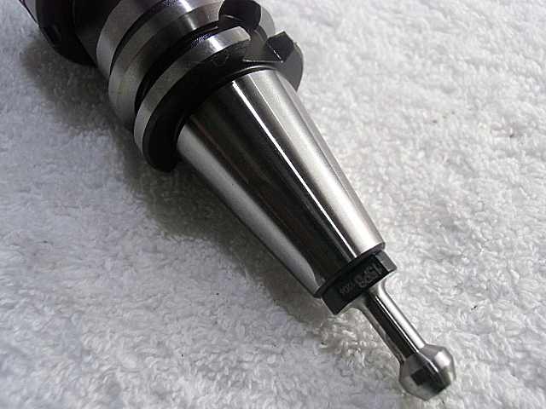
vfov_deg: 42.9
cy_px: 204
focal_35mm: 33
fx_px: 521
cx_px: 273
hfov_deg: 55.4
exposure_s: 1/100
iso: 400
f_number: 3.7
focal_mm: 5.93
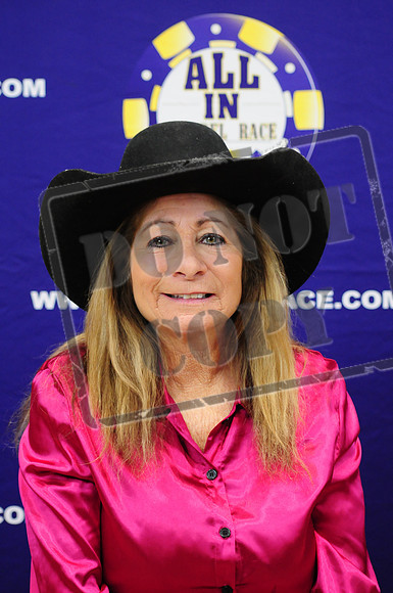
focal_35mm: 105
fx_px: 1724
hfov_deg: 13.0
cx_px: 196
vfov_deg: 19.5
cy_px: 296
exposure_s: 1/125
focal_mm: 70
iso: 1250
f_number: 4
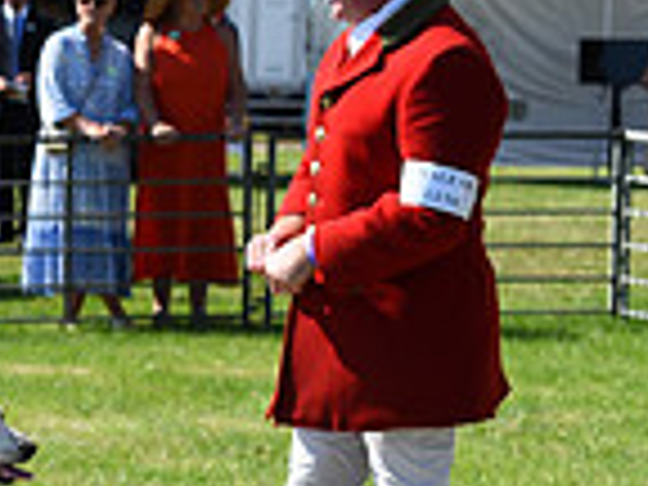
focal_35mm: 193
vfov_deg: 7.7
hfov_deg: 9.6
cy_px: 504
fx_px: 3613
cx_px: -621
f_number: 5.6
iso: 220
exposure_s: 1/1250
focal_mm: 50
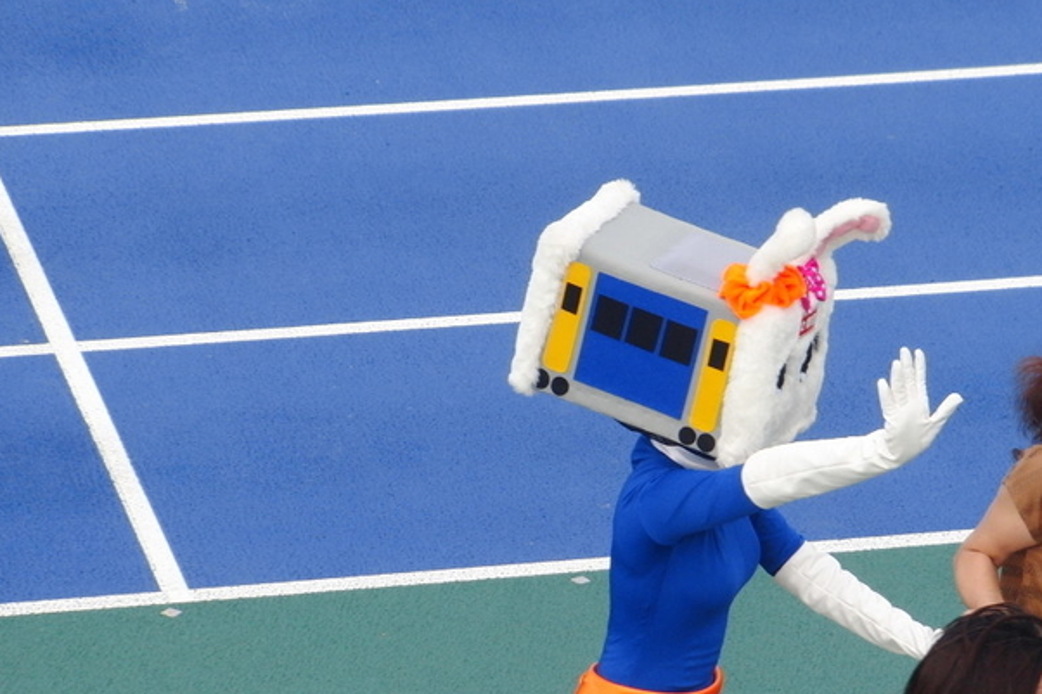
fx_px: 7002
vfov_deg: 5.7
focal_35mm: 242
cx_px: 659
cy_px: 462
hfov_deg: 8.5
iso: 100
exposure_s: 1/200
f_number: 4.8
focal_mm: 30.1
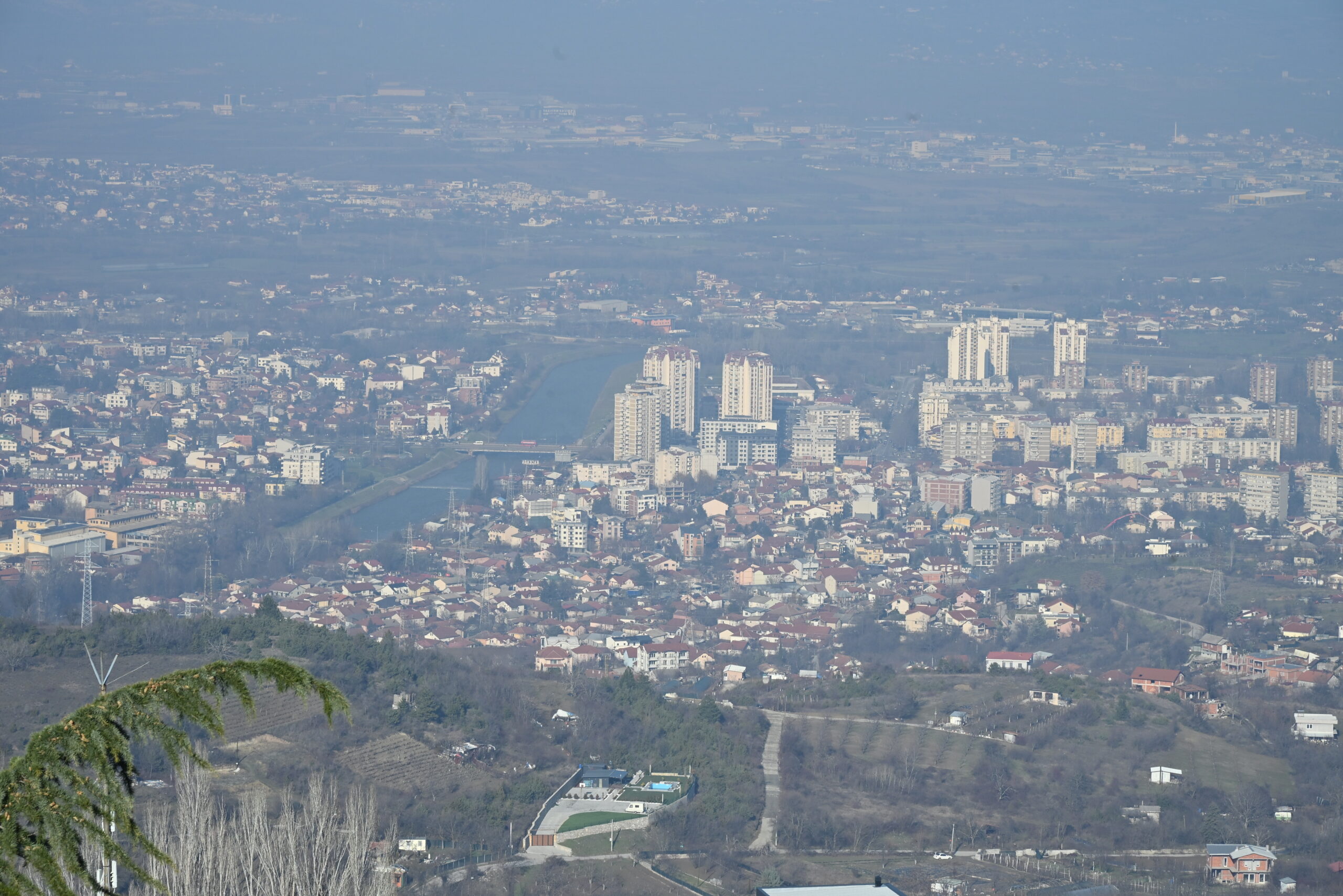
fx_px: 4477
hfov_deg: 17.1
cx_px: 672
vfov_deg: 11.4
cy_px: 448
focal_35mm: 120
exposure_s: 1/640
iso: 500
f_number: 14
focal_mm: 120
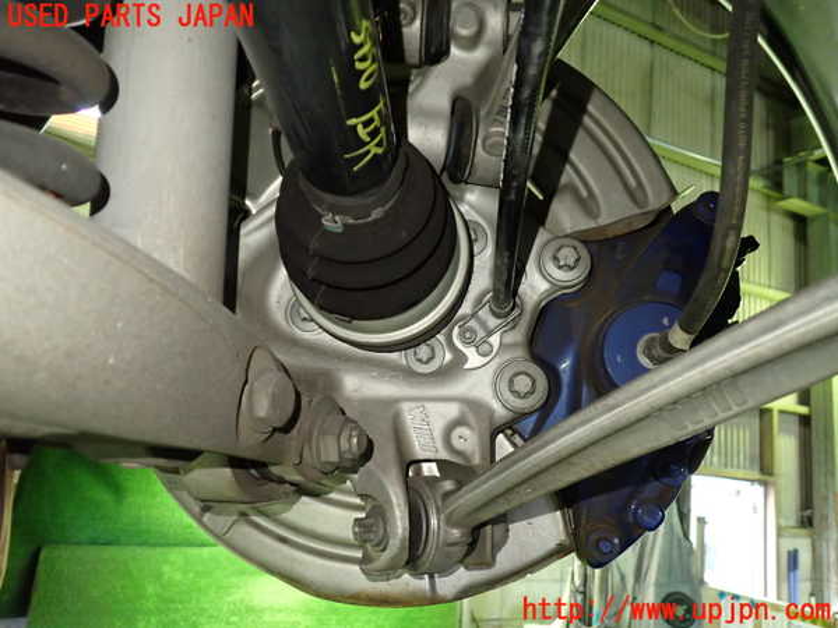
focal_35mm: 28
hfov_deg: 63.4
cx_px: 419
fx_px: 678
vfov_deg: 49.7
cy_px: 314
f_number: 2.2
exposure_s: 1/30
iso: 640
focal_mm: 5.05
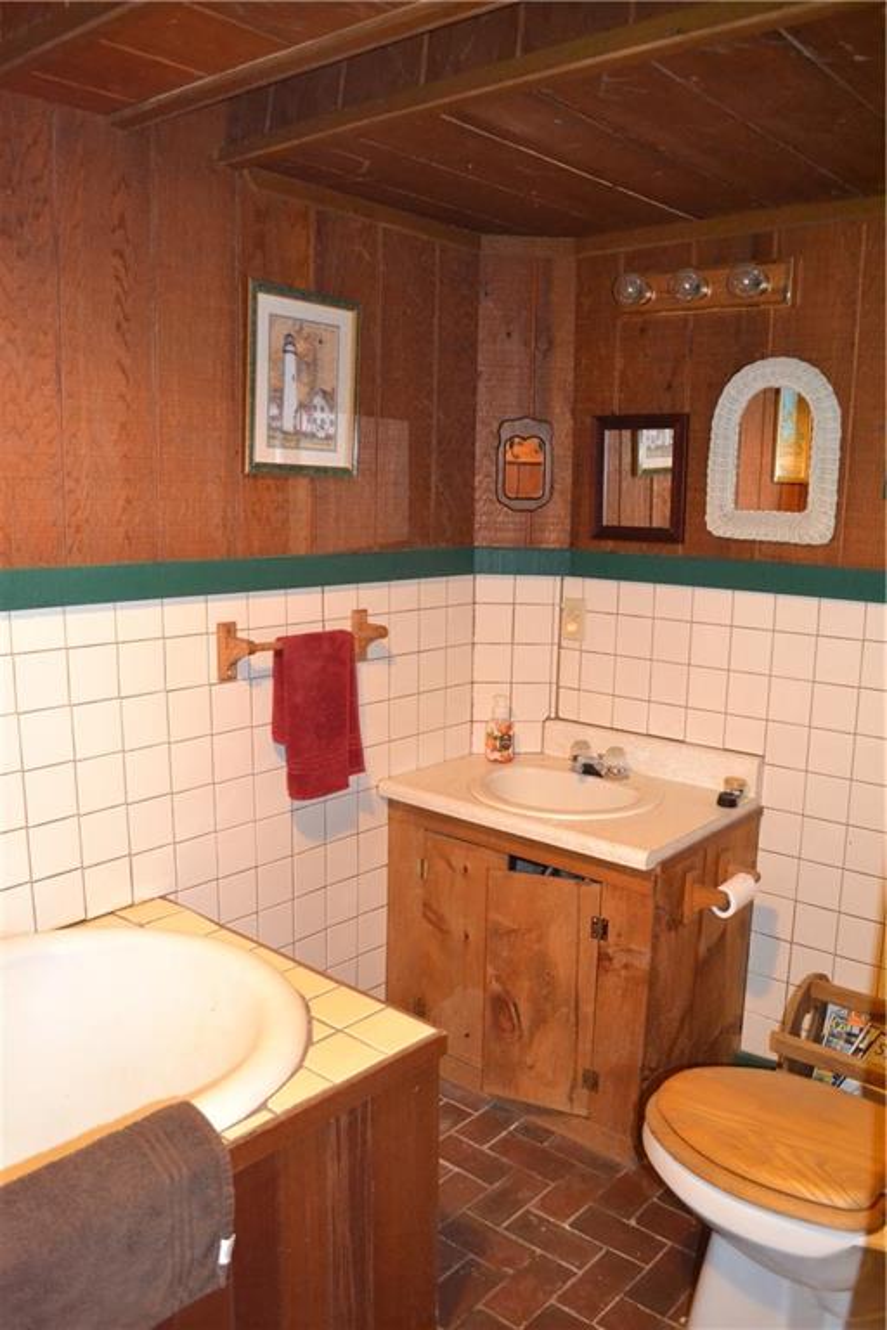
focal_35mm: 27
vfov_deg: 67.4
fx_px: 998
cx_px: 444
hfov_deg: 47.9
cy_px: 665
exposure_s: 1/60
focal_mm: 18
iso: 3200
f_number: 3.5
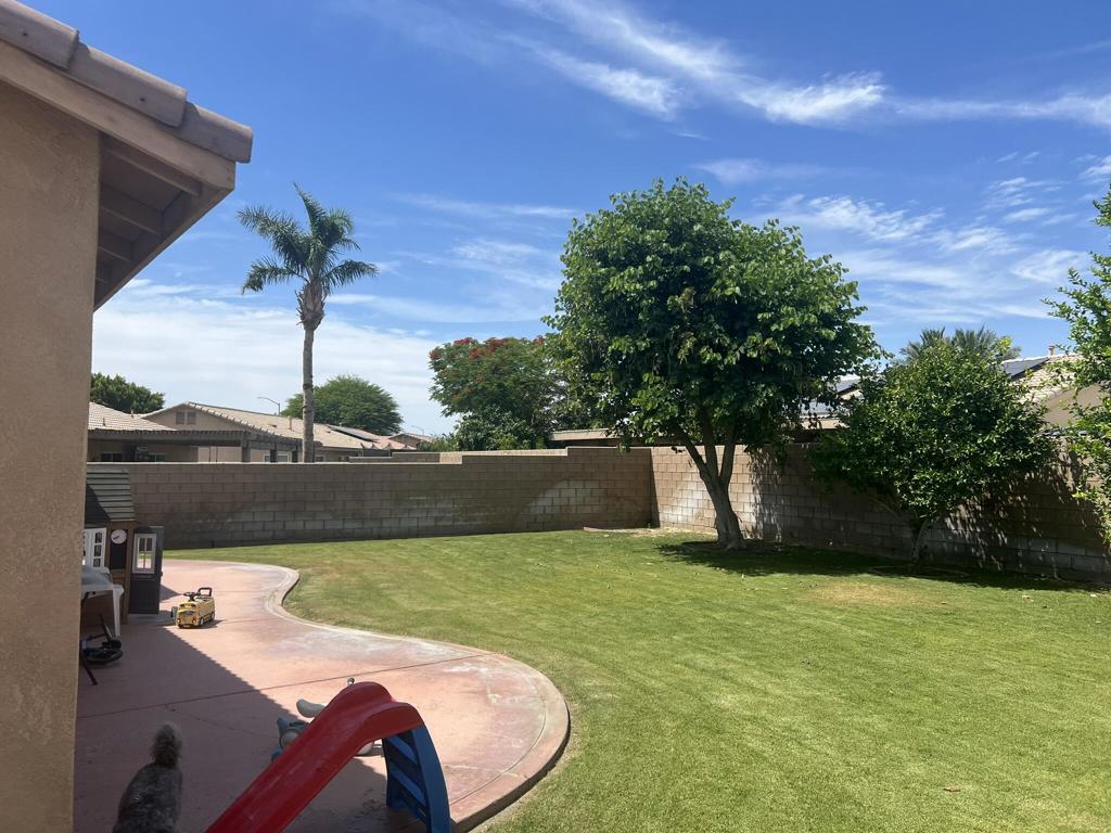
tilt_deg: +3.1
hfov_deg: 67.3
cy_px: 416
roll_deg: -1.1
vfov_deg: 53.1
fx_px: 834
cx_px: 556
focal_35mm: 26
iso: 50
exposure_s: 1/4630
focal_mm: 5.7
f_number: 1.5
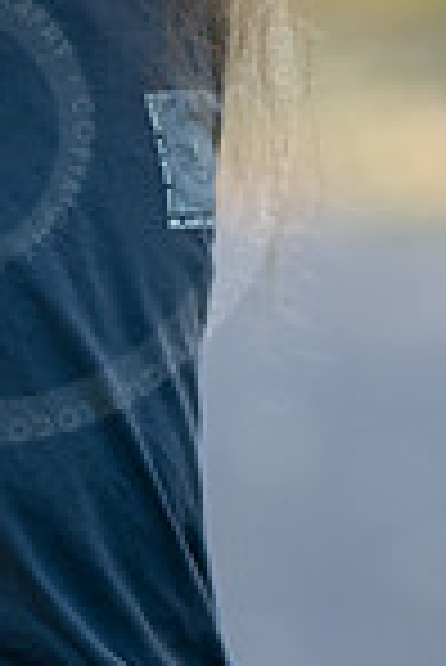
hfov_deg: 3.6
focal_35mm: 385
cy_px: 252
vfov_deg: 5.3
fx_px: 7137
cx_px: -14
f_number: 1.2
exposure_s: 1/640
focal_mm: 85
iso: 200
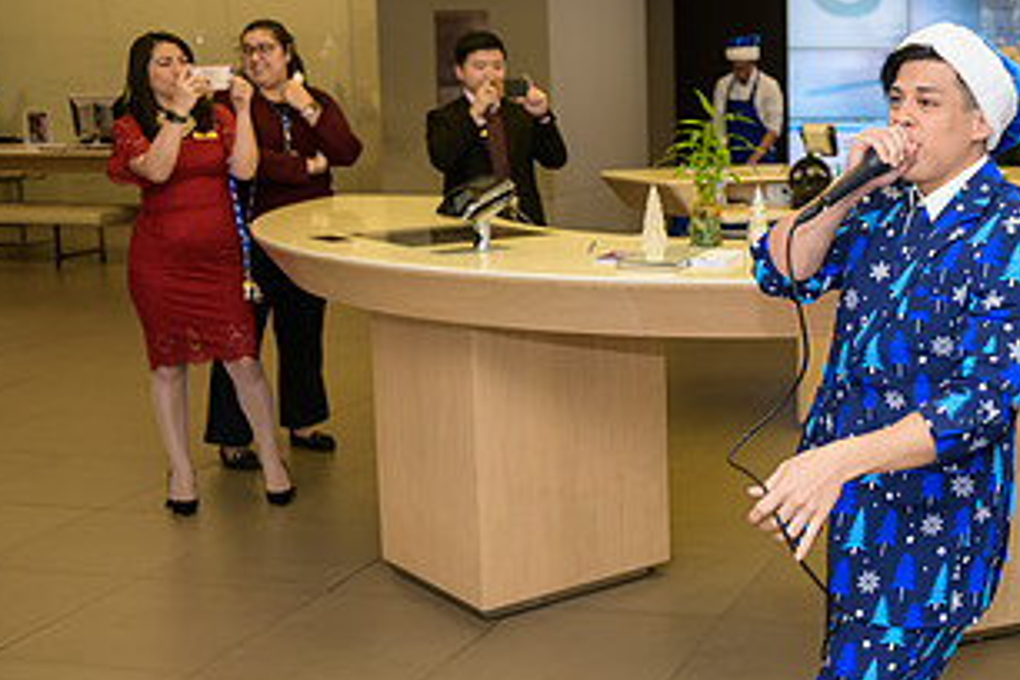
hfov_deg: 34.0
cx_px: 943
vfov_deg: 24.5
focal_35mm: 55
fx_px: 1558
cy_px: 242
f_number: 3.2
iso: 400
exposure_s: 1/125
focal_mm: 29
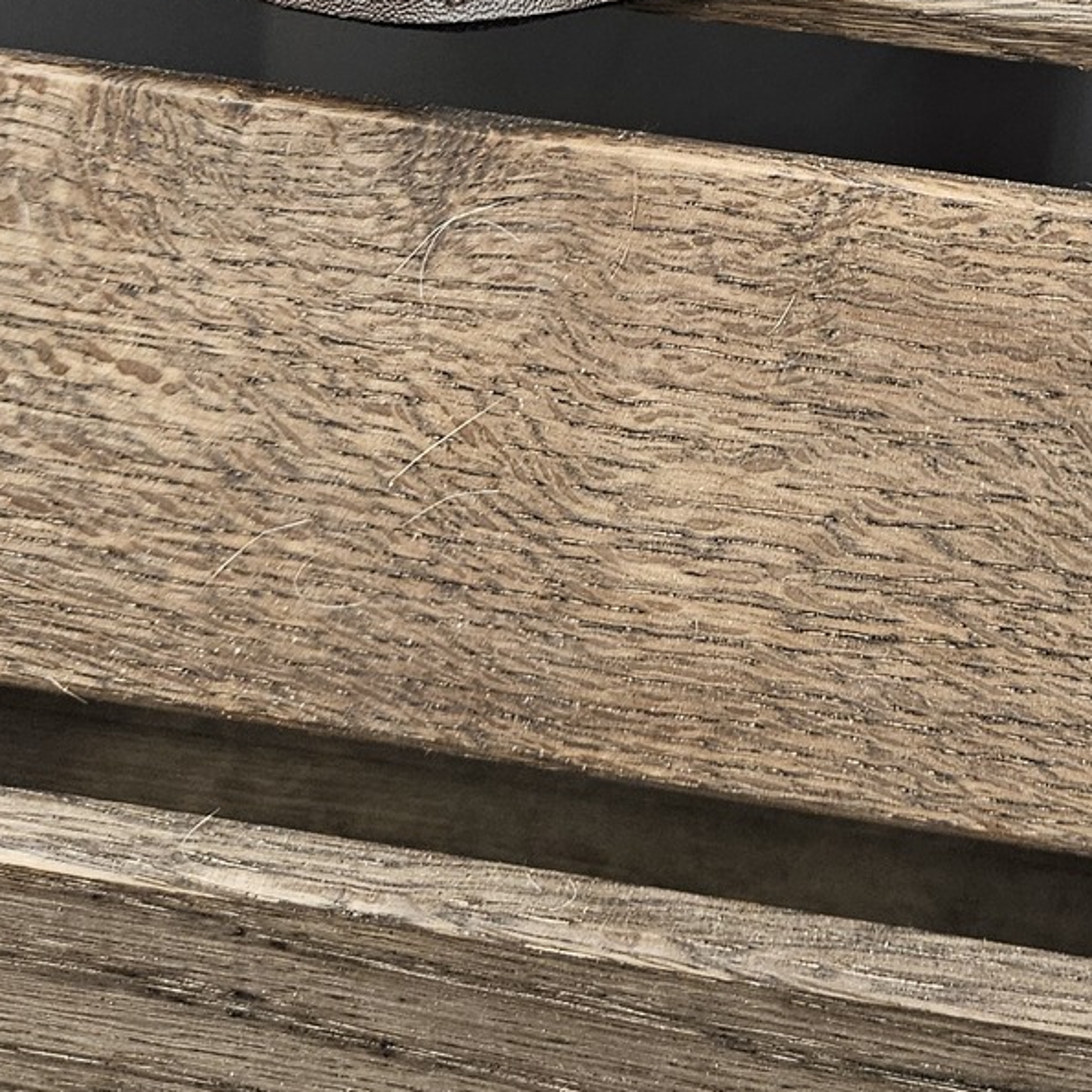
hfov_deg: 23.6
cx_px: 1099
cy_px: -409
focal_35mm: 70
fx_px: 2498
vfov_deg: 21.7
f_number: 1.8
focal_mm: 5.4
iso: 250
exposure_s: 1/100
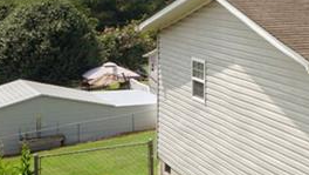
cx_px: 584
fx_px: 697
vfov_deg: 14.2
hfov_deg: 18.4
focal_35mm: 85
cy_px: 116
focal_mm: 14
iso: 250
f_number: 7.1
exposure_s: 1/1000
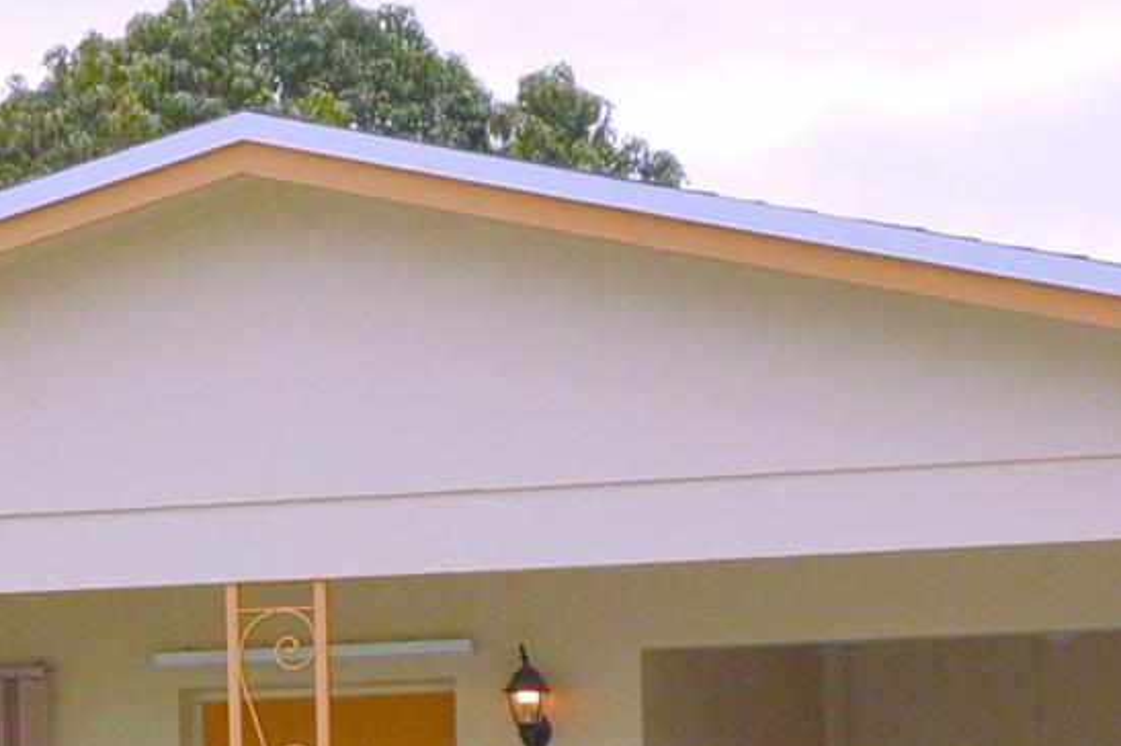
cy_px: 755
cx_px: 31
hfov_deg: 13.9
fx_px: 4543
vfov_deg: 9.3
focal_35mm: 146
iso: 280
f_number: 11
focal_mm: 26
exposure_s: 1/500
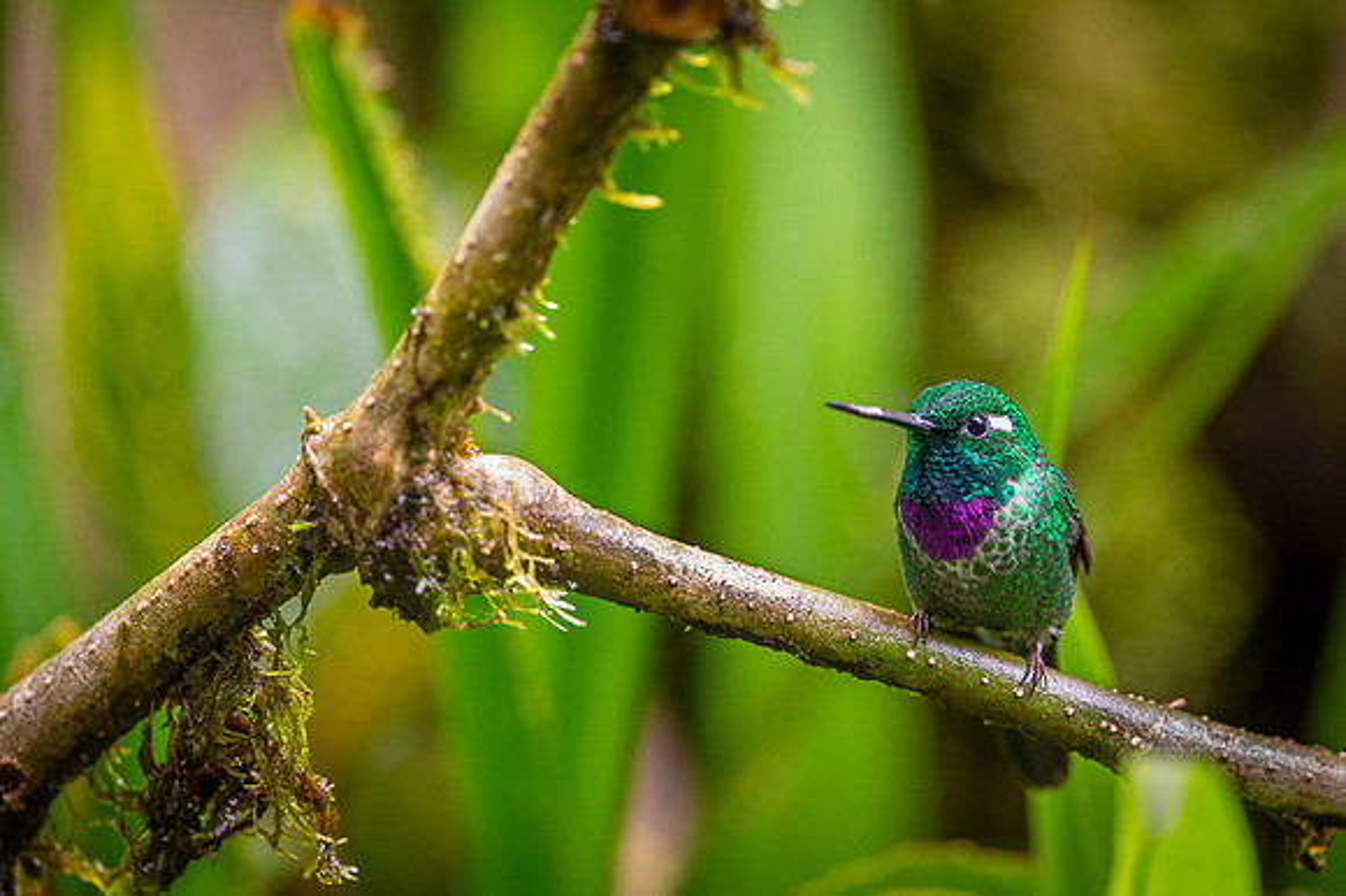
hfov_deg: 2.9
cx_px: 877
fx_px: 26288
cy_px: 443
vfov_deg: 2.0
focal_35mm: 704
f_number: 4
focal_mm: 500
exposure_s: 1/160
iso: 2500
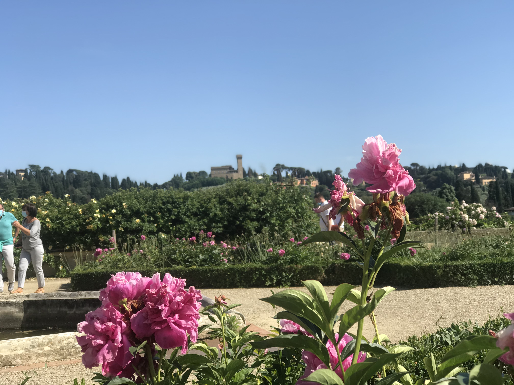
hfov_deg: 33.8
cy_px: 192
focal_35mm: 57
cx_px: 257
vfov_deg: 25.7
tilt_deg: +2.3
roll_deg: +1.5
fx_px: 846
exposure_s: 1/833
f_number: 2.8
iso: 20
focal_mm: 6.6
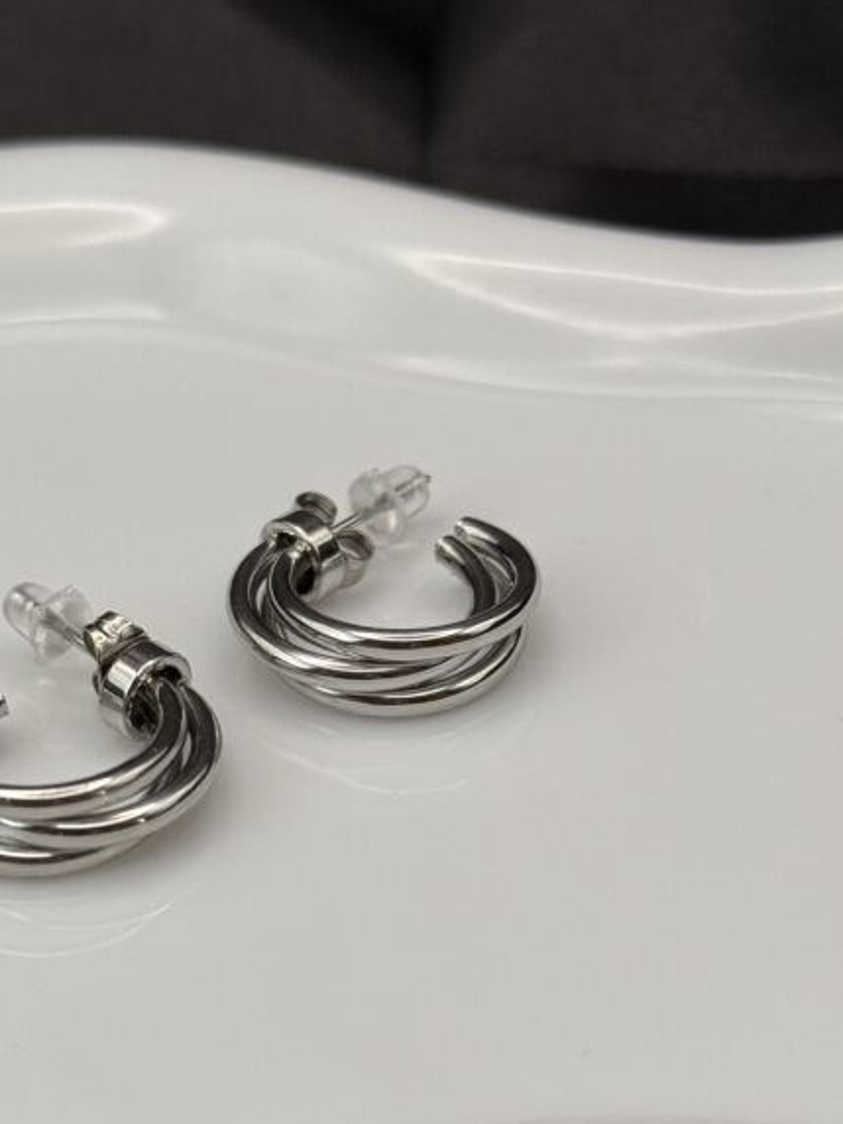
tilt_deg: -36.9
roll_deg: +4.3
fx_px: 2792
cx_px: 236
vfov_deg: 22.7
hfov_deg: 17.1
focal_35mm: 86
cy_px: 694
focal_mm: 6.76
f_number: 1.78
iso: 80
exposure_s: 1/70
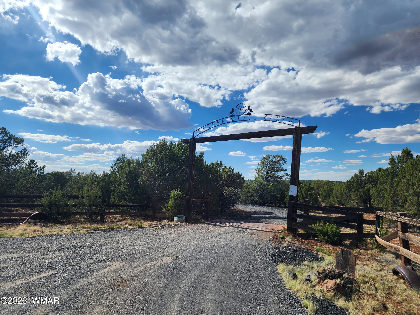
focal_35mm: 23
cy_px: 158
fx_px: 279
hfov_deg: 73.9
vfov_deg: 58.9
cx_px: 210
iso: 12
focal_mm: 6.4
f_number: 1.8
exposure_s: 1/1695
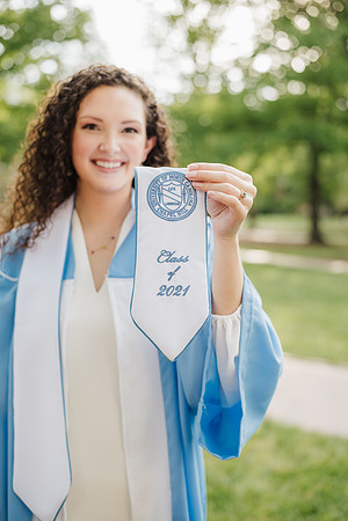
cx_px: 174
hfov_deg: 27.0
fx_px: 725
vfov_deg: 39.6
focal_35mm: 50
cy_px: 260
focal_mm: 50
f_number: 2.5
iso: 200
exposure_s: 1/500
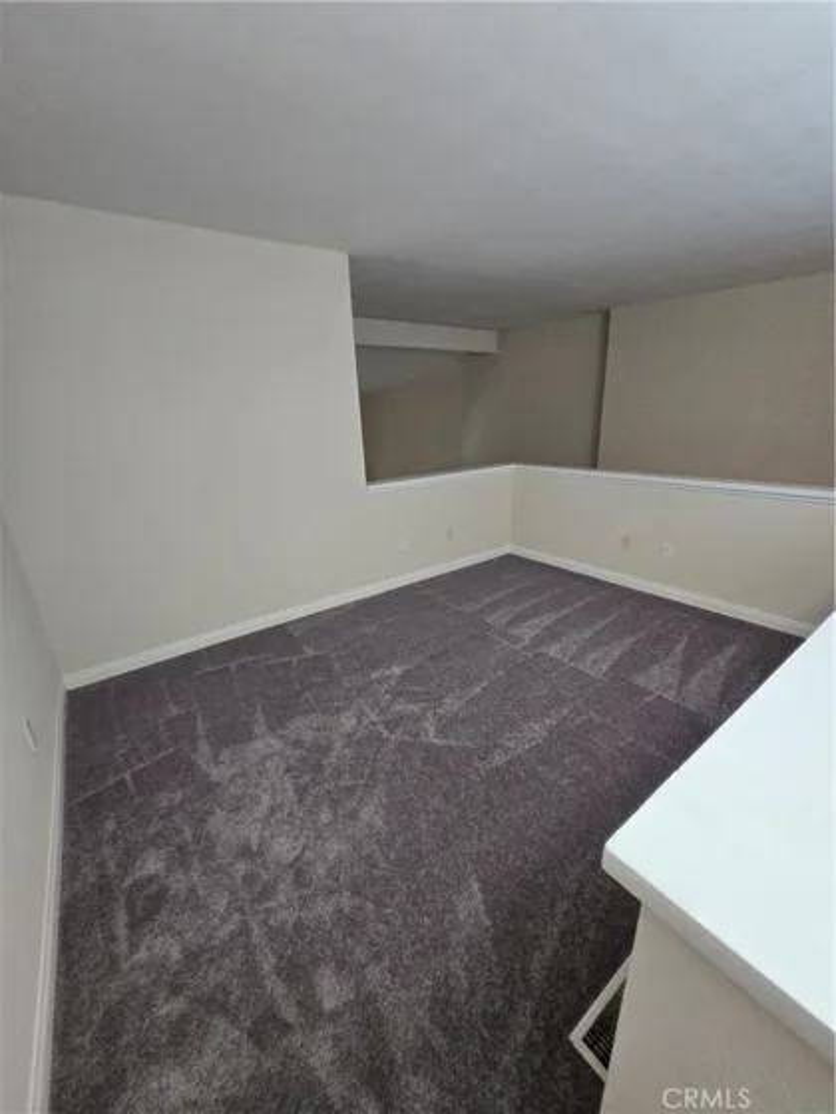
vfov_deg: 106.2
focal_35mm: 13
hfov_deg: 89.9
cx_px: 418
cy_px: 557
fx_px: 419
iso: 200
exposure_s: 1/60
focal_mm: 1.7
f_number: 2.2
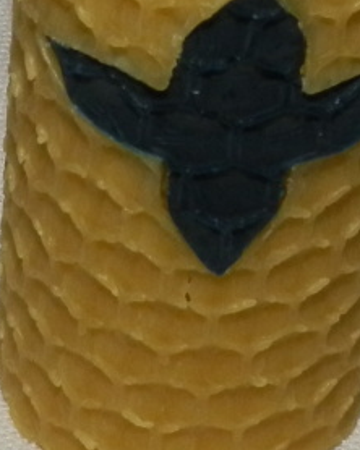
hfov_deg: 8.2
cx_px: 263
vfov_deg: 10.2
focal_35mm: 189
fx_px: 2520
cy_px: 36
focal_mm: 5
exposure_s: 1/30
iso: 100
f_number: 7.3
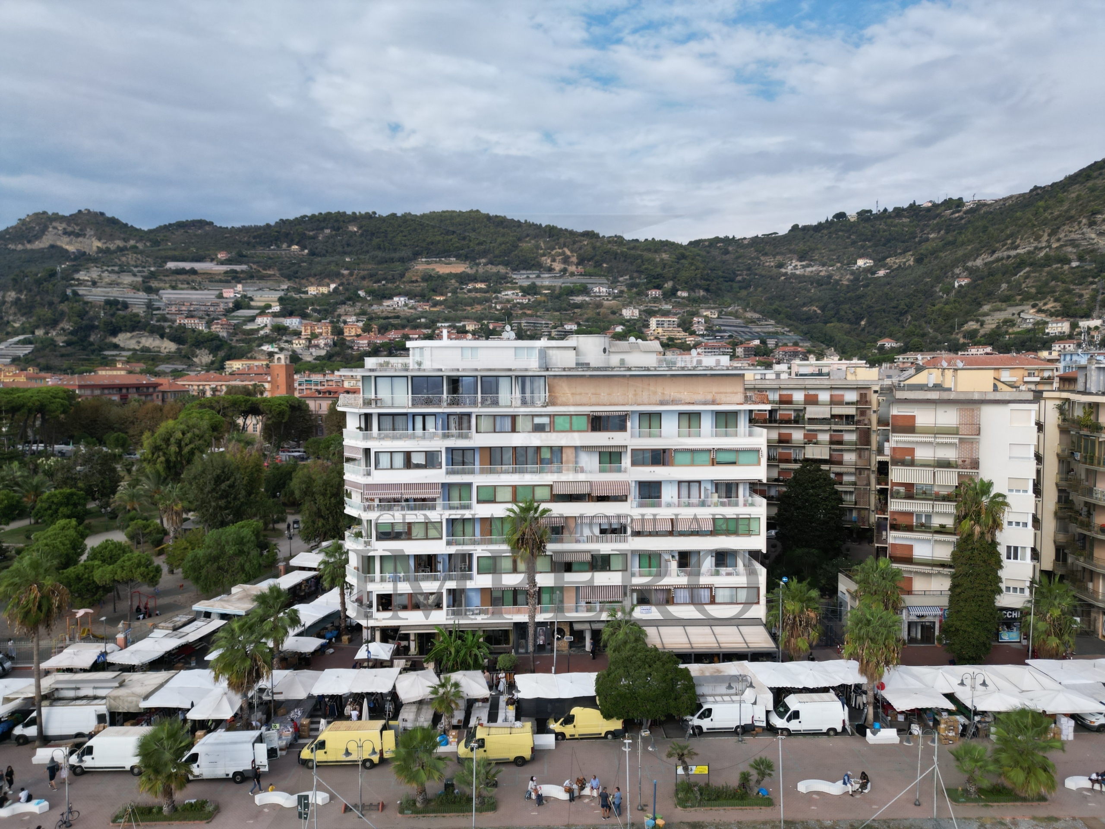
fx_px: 766
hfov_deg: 71.6
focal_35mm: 24
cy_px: 414
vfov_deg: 56.8
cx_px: 552
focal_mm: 6.72
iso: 110
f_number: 1.7
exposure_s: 1/2500
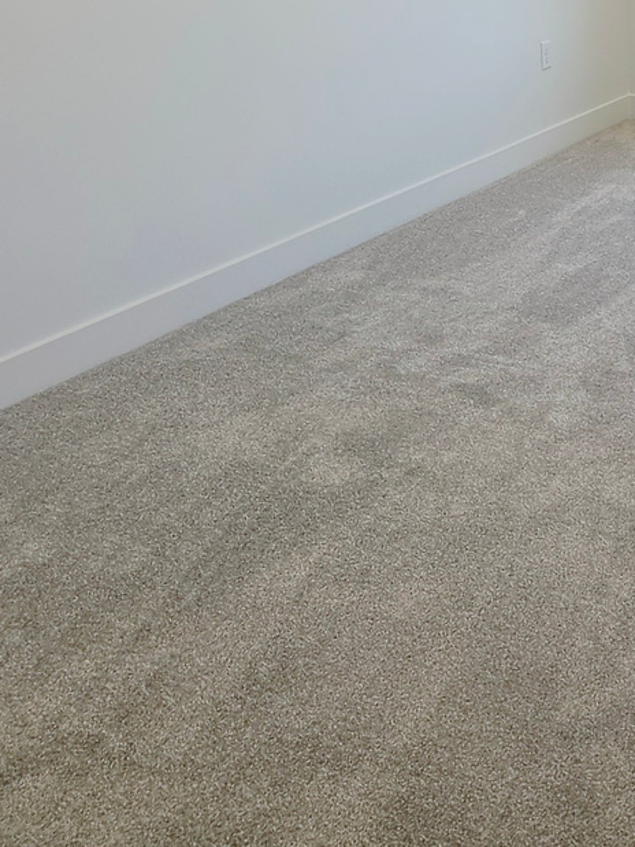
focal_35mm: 43
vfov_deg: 39.9
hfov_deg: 31.4
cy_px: 53
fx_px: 1052
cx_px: 617
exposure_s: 1/120
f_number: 1.9
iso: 20
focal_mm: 2.2
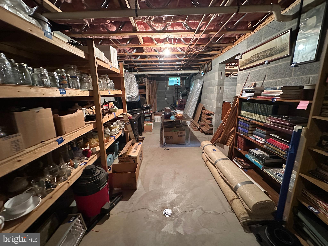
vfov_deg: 85.7
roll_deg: +0.2
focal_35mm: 14
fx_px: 133
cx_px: 164
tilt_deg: -12.5
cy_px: 123
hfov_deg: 102.1
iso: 1000
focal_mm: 2.22
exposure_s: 1/60
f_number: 2.2
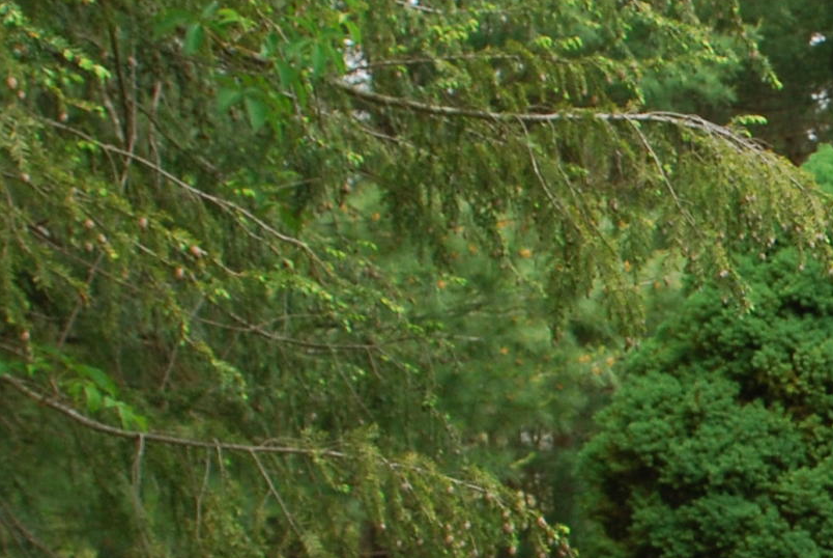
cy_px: 492
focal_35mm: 112
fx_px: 2594
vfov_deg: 12.2
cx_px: 1238
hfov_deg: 16.6
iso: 200
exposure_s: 1/60
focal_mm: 20
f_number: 8
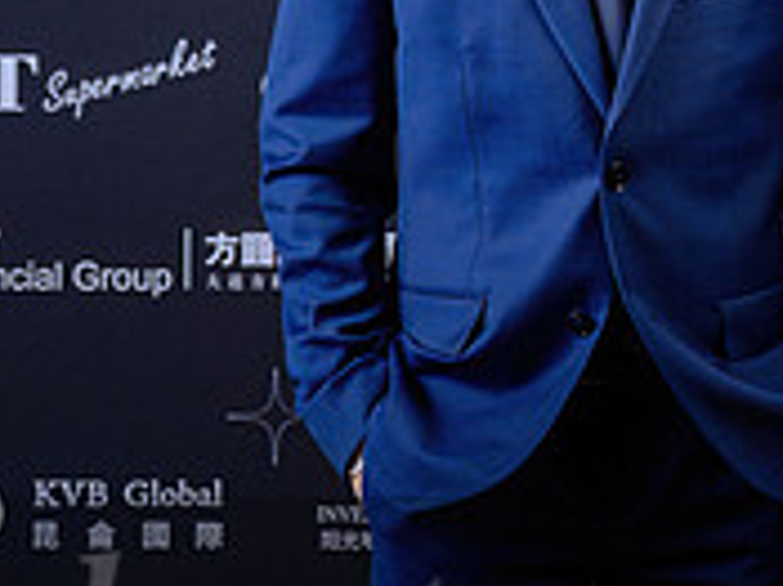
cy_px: -8
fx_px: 2509
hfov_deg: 17.2
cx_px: 832
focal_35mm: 111
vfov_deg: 13.1
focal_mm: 31
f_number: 5
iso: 500
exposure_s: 1/160
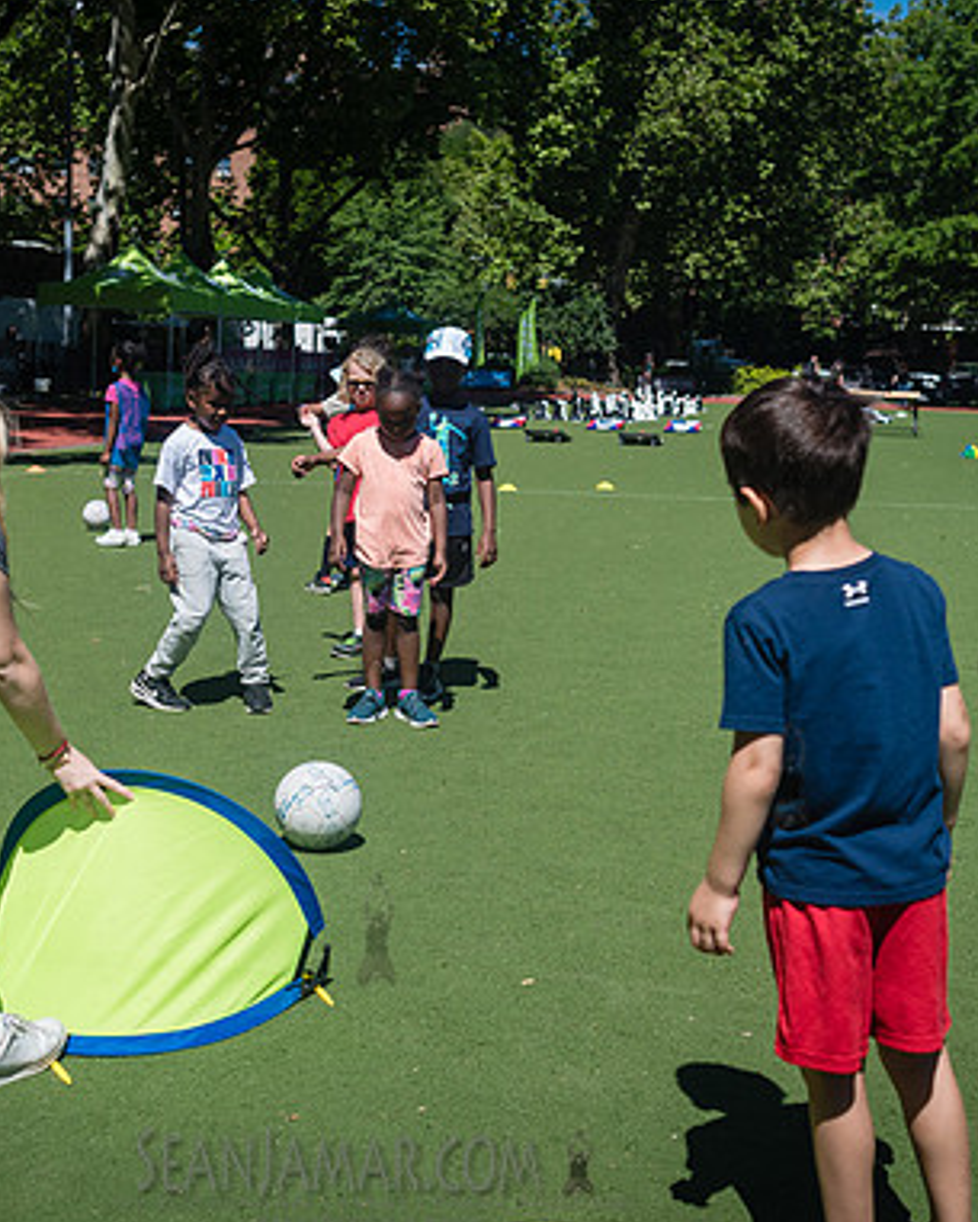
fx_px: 1808
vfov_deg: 37.3
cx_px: 375
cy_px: 617
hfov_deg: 30.2
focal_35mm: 50
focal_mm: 35
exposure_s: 1/4000
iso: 320
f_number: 4
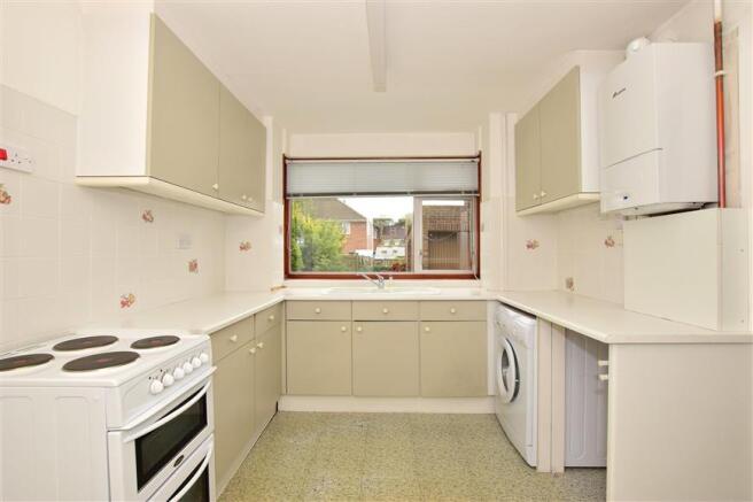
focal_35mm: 15
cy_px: 251
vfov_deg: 77.3
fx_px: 314
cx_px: 376
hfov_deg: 100.4
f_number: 9
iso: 400
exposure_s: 1/200
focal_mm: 10
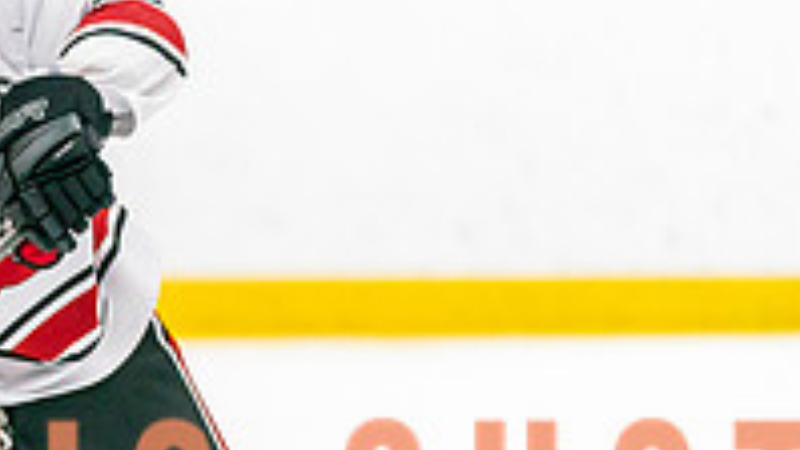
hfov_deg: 3.7
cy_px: 520
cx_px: -193
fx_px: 12241
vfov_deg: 2.1
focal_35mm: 577
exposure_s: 1/1250
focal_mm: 189
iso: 3200
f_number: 2.8
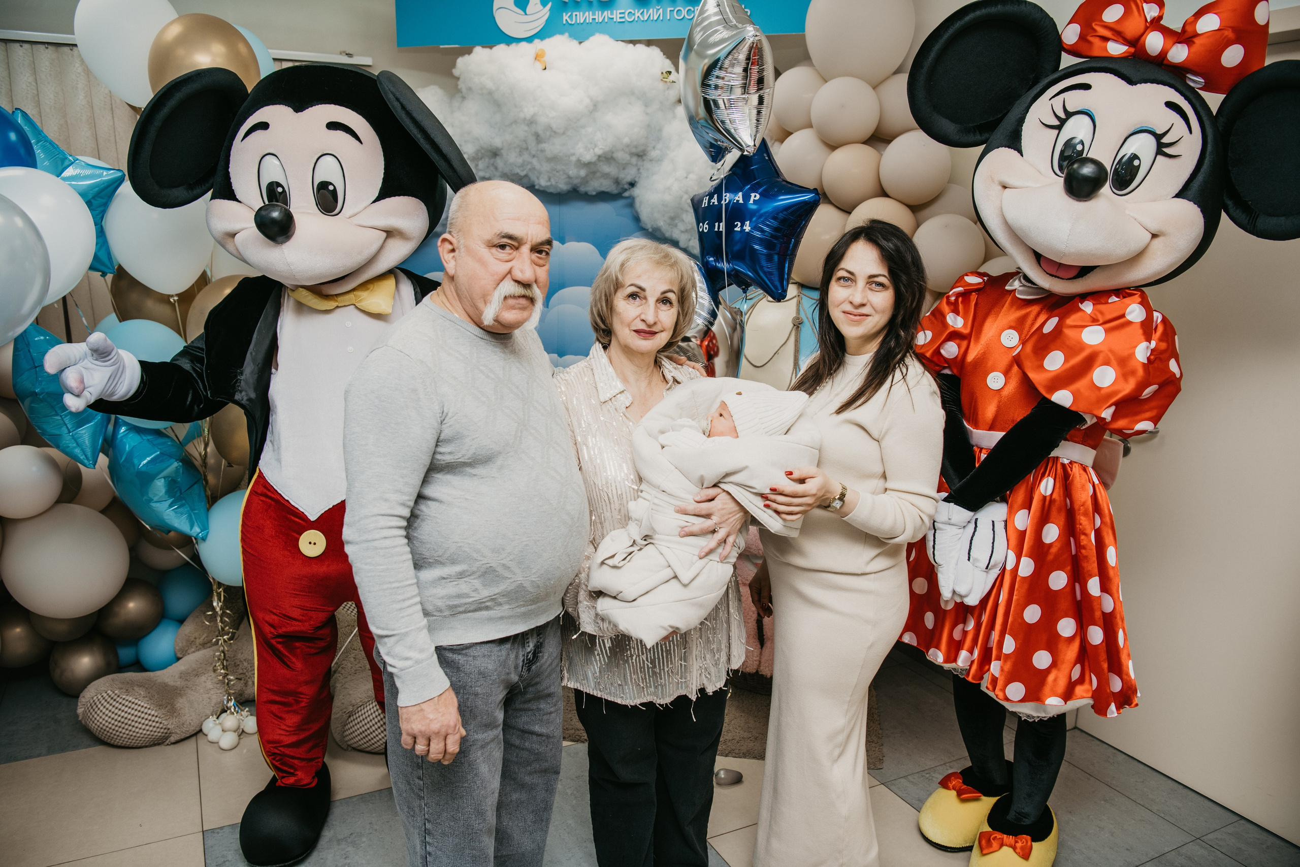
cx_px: 650
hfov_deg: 67.4
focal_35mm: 27
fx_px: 975
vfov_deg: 47.9
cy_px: 434
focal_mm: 27
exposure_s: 1/160
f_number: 4
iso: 160
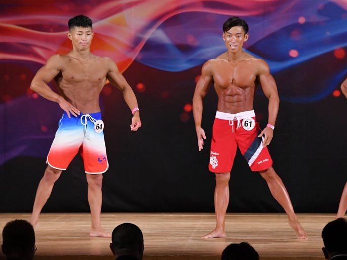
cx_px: 164
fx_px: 2617
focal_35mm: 261
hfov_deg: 7.6
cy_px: 130
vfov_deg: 5.7
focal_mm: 160
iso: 3200
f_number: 5.6
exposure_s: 1/400
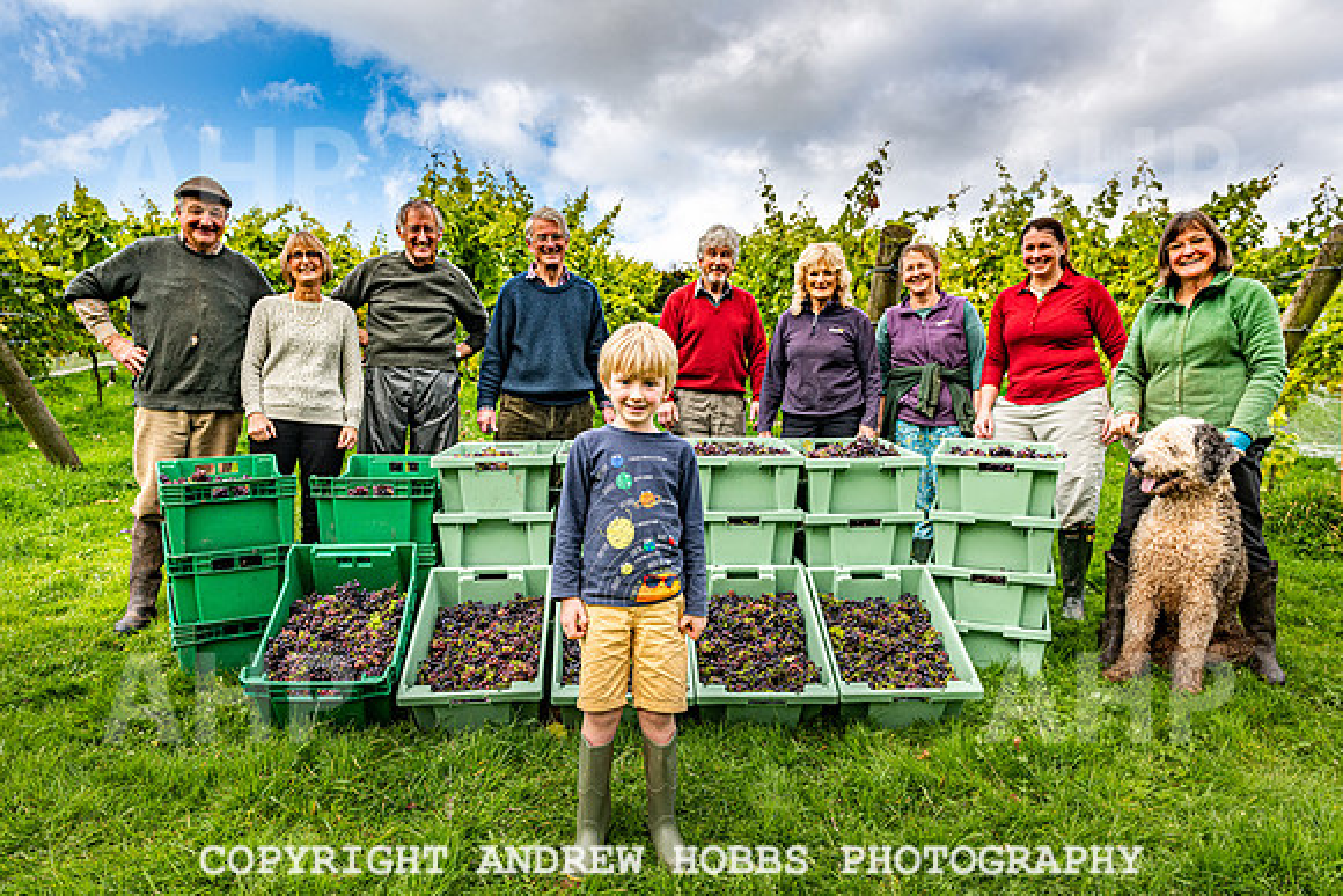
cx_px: 629
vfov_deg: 49.7
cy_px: 476
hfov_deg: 69.5
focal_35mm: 26
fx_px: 966
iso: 140
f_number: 6.3
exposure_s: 1/400
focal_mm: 24
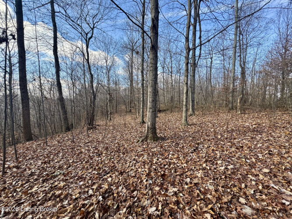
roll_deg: -0.7
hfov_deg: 102.1
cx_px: 146
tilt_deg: -3.4
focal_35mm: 14
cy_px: 110
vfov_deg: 85.7
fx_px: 118
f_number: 2.2
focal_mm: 2.22
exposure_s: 1/269
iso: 40
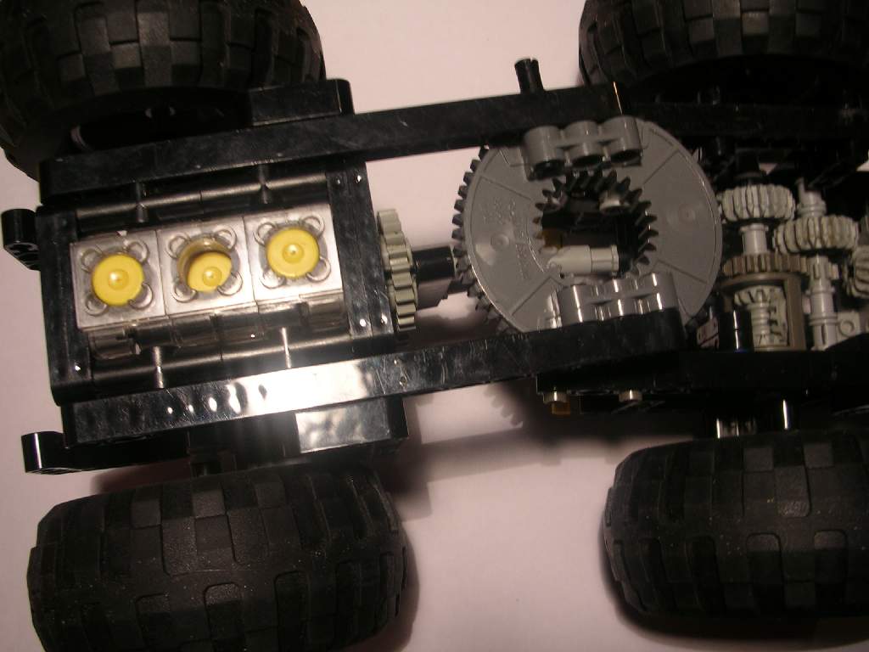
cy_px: 326
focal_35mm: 35
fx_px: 879
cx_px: 434
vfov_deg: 40.7
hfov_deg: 52.6
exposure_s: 1/16.5
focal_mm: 5.8
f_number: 3
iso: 50
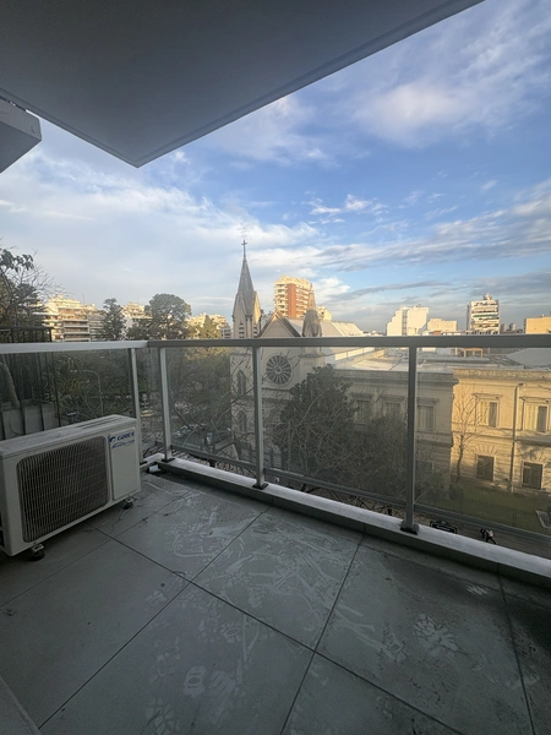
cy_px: 368
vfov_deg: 102.1
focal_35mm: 14
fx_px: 297
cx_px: 276
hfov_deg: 85.7
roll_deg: +0.8
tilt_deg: -6.1
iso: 40
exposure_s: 1/600
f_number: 2.2
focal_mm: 2.22
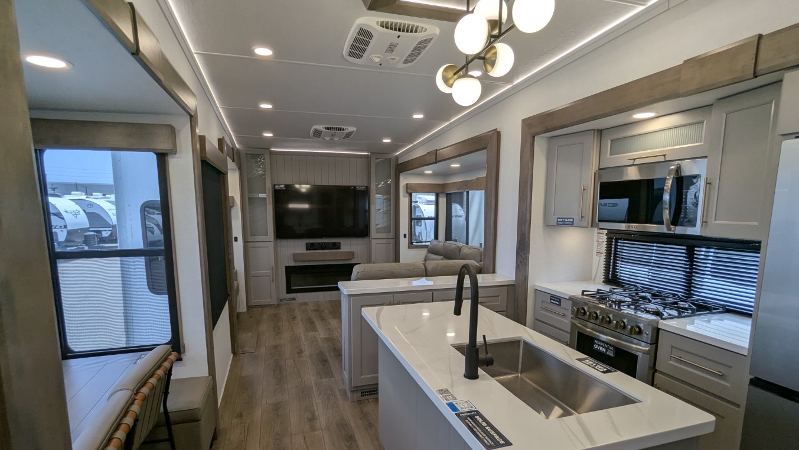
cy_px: 267
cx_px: 394
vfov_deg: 60.6
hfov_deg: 92.7
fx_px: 381
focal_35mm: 18
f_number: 2.2
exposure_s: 1/179
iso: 67
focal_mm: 2.35
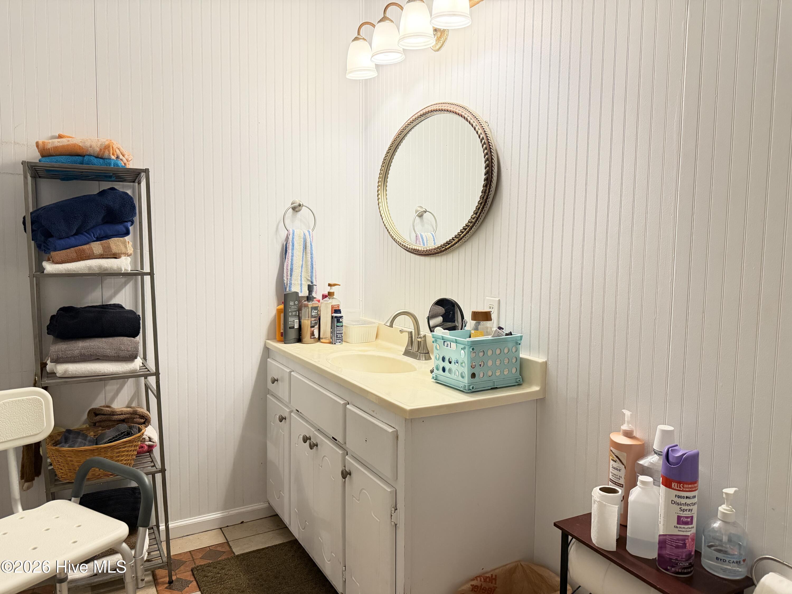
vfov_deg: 56.8
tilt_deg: -4.0
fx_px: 549
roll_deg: -0.1
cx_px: 396
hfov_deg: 71.6
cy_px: 297
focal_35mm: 24
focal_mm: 6.76
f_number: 1.78
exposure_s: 1/60
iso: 800
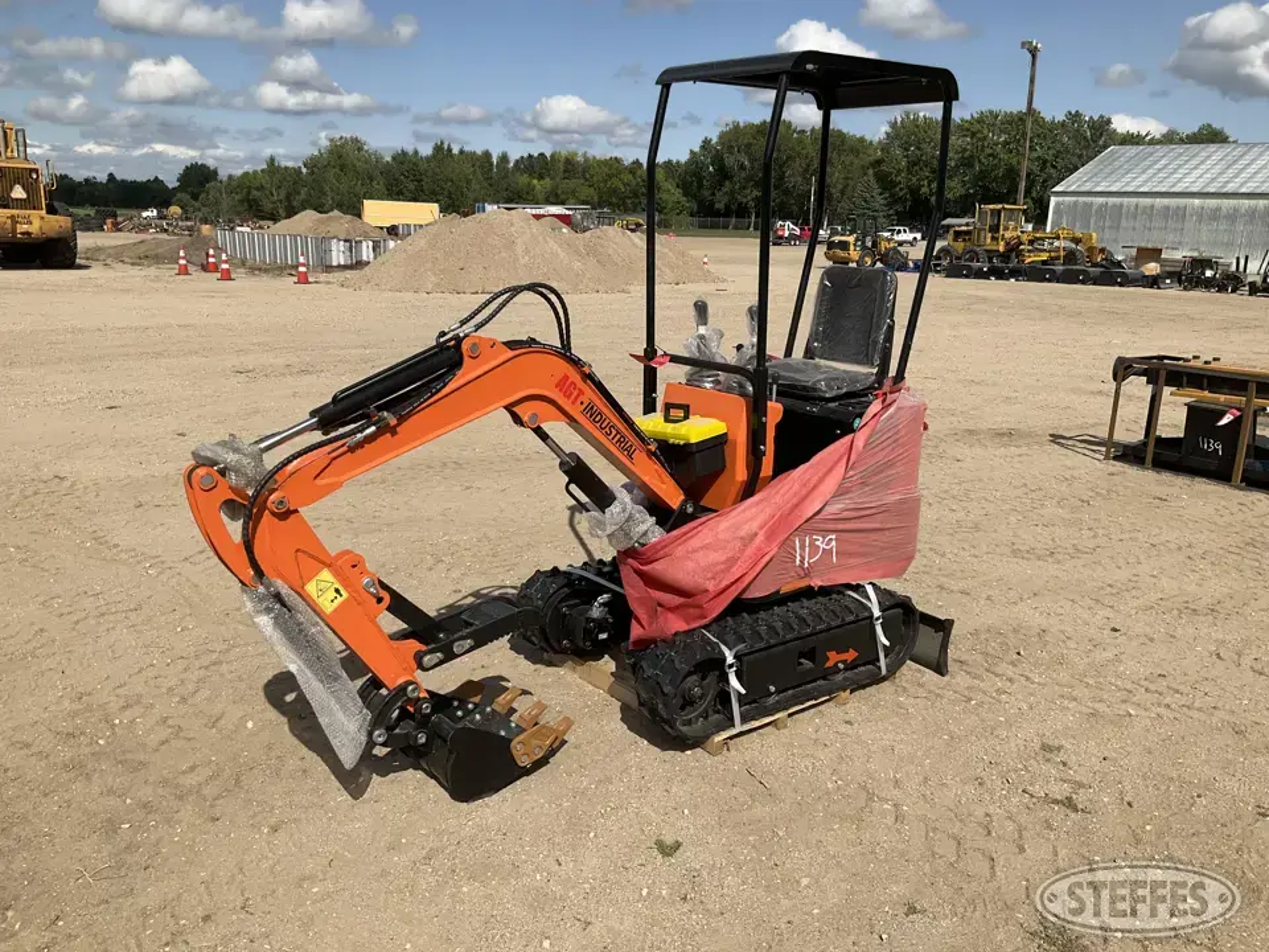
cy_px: 476
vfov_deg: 48.2
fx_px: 1063
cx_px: 634
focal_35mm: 29
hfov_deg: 61.7
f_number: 1.8
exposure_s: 1/3125
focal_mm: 3
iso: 25
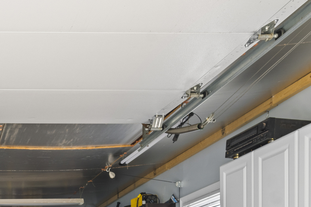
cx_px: -41
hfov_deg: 33.8
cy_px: 311
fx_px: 432
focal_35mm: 50
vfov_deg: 22.2
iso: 320
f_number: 7.1
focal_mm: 15
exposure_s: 1/8
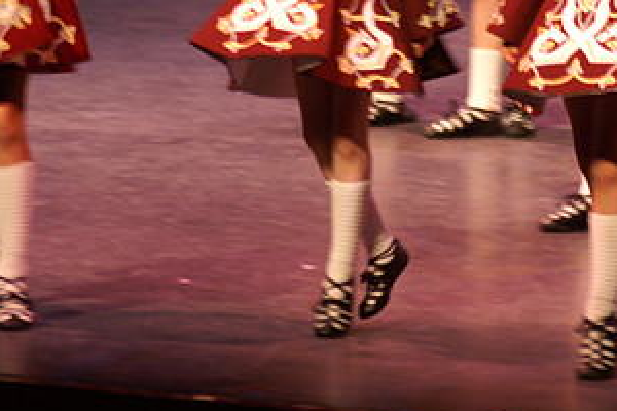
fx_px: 7455
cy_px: 47
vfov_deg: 3.2
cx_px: 428
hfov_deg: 4.7
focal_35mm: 435
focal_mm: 150
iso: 800
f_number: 4.5
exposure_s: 1/50
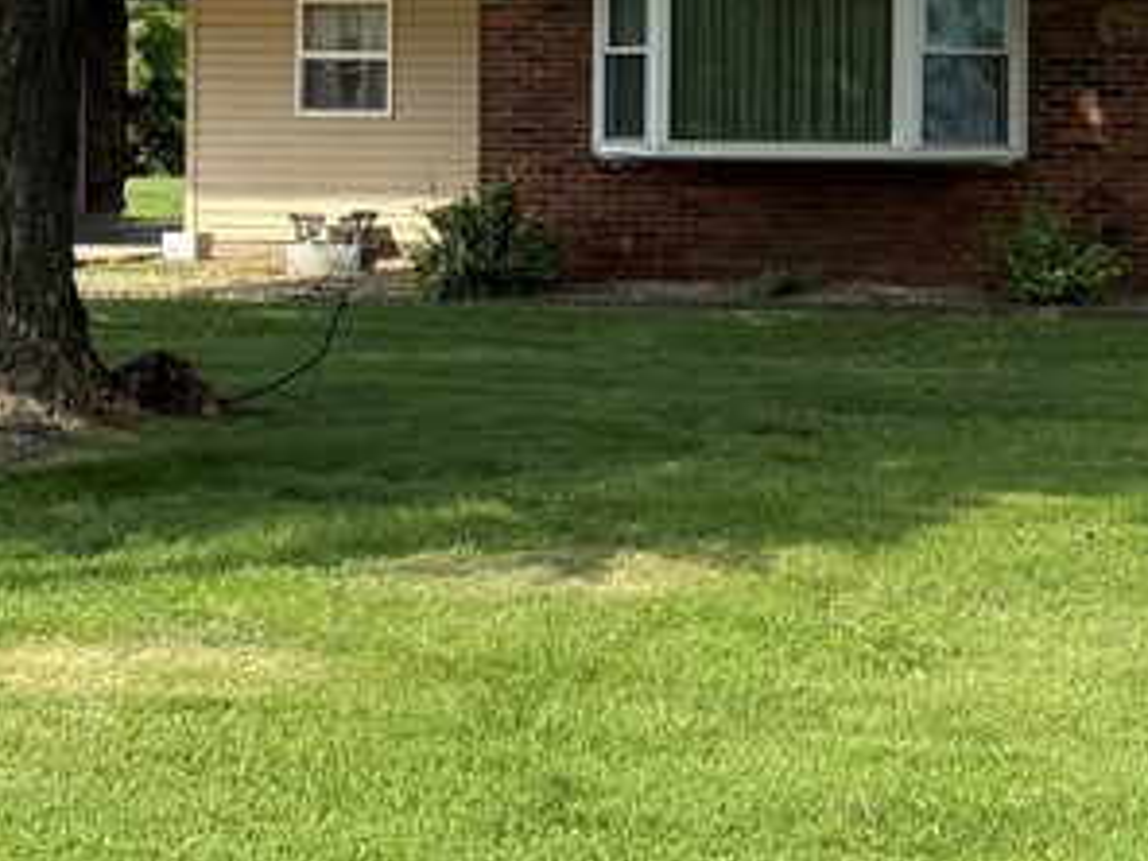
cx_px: 1008
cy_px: 89
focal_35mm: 83
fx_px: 2753
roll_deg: -1.0
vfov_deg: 17.5
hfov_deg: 23.0
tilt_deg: +0.5
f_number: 1.78
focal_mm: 6.76
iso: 80
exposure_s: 1/2445
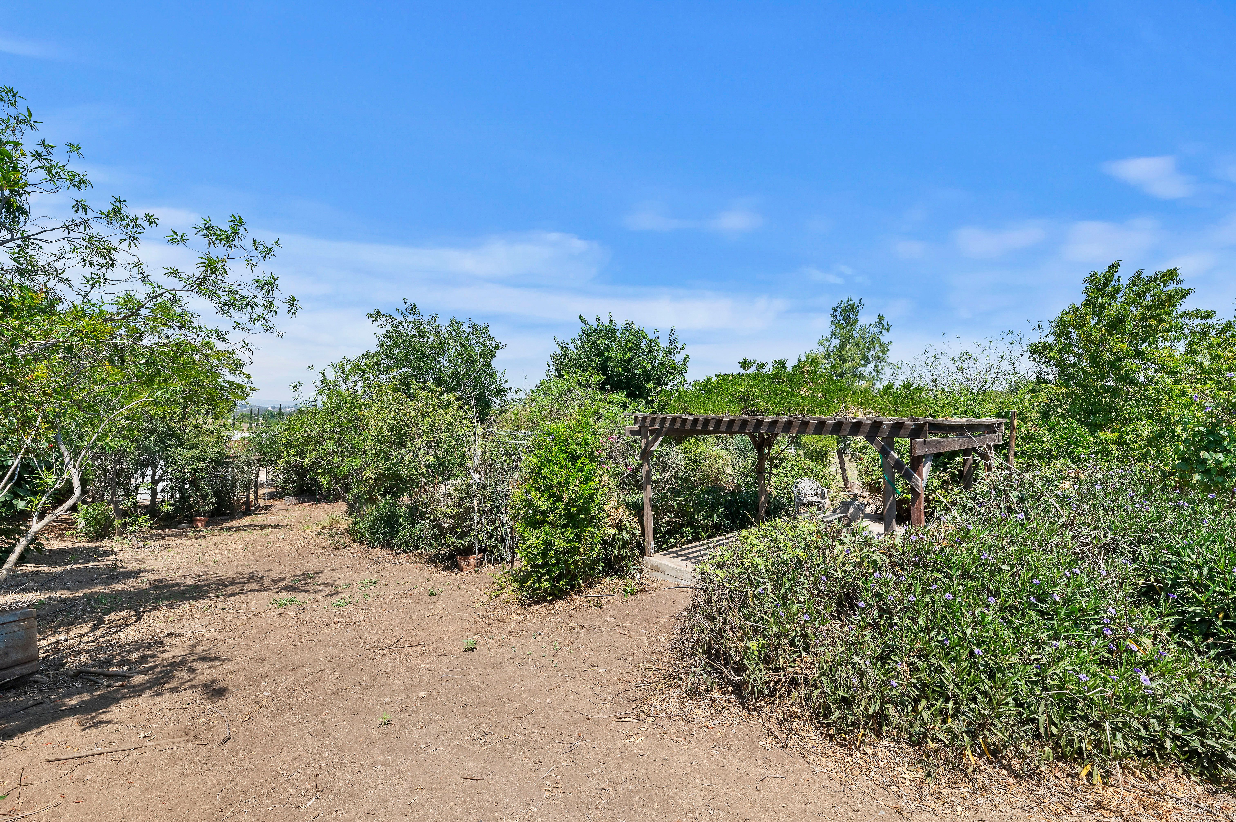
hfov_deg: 104.3
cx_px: 618
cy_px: 411
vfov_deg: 81.1
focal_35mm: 14
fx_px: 480
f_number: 20
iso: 500
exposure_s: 1/160
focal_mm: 14
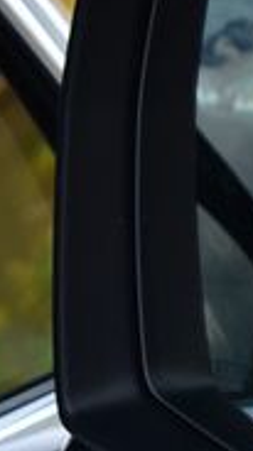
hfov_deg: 4.0
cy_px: 287
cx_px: 366
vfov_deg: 7.2
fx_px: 3601
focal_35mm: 301
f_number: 10
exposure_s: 1/250
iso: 400
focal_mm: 55
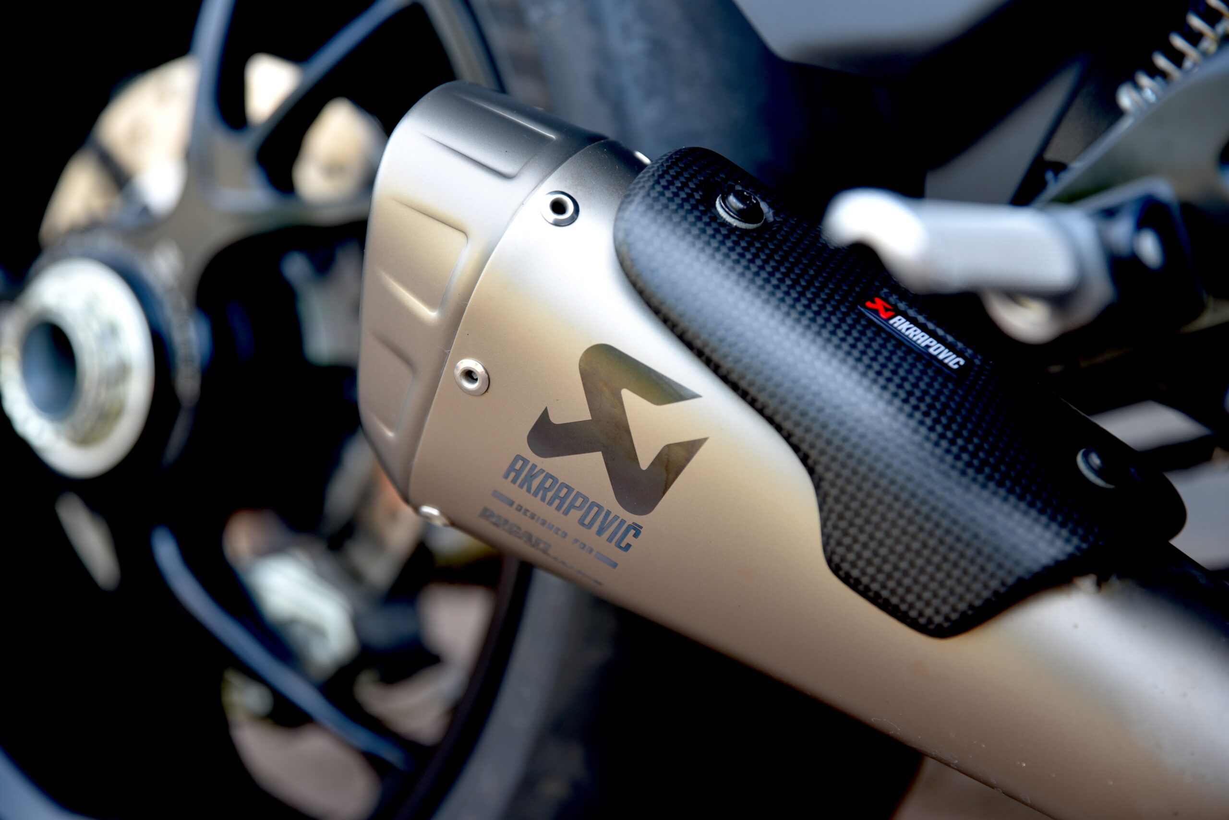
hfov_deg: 28.8
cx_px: 614
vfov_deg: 19.5
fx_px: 2391
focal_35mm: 70
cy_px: 410
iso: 100
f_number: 3.2
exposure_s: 1/60
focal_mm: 70
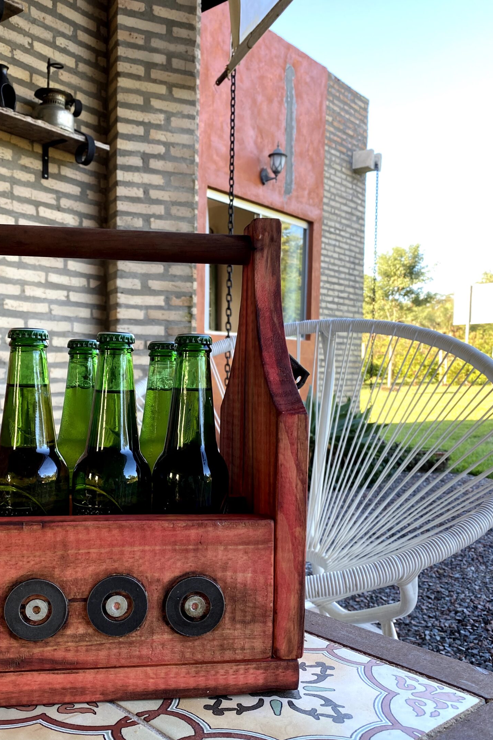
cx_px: 182
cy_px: 416
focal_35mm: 32
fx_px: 657
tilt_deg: -2.7
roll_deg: -0.6
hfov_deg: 40.8
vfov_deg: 58.5
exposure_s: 1/122
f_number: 1.8
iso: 40
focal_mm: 4.25
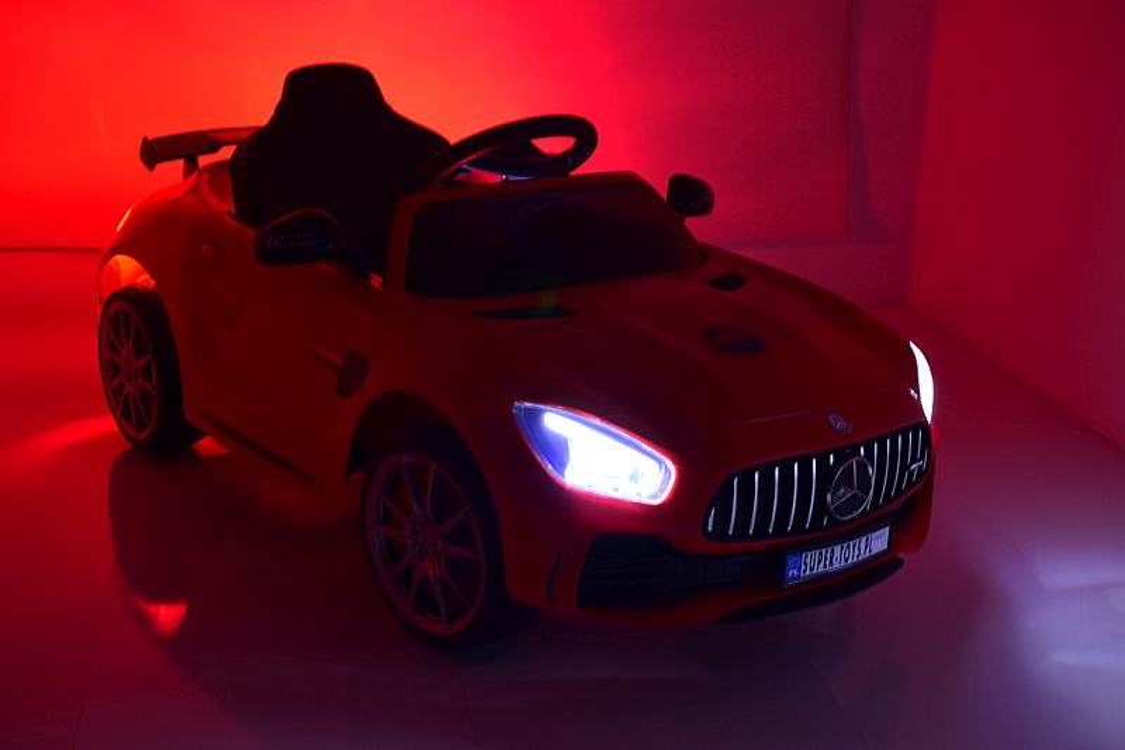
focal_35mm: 48
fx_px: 1500
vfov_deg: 28.1
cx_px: 562
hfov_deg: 41.1
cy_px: 375
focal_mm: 32
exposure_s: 1
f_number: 8
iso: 500
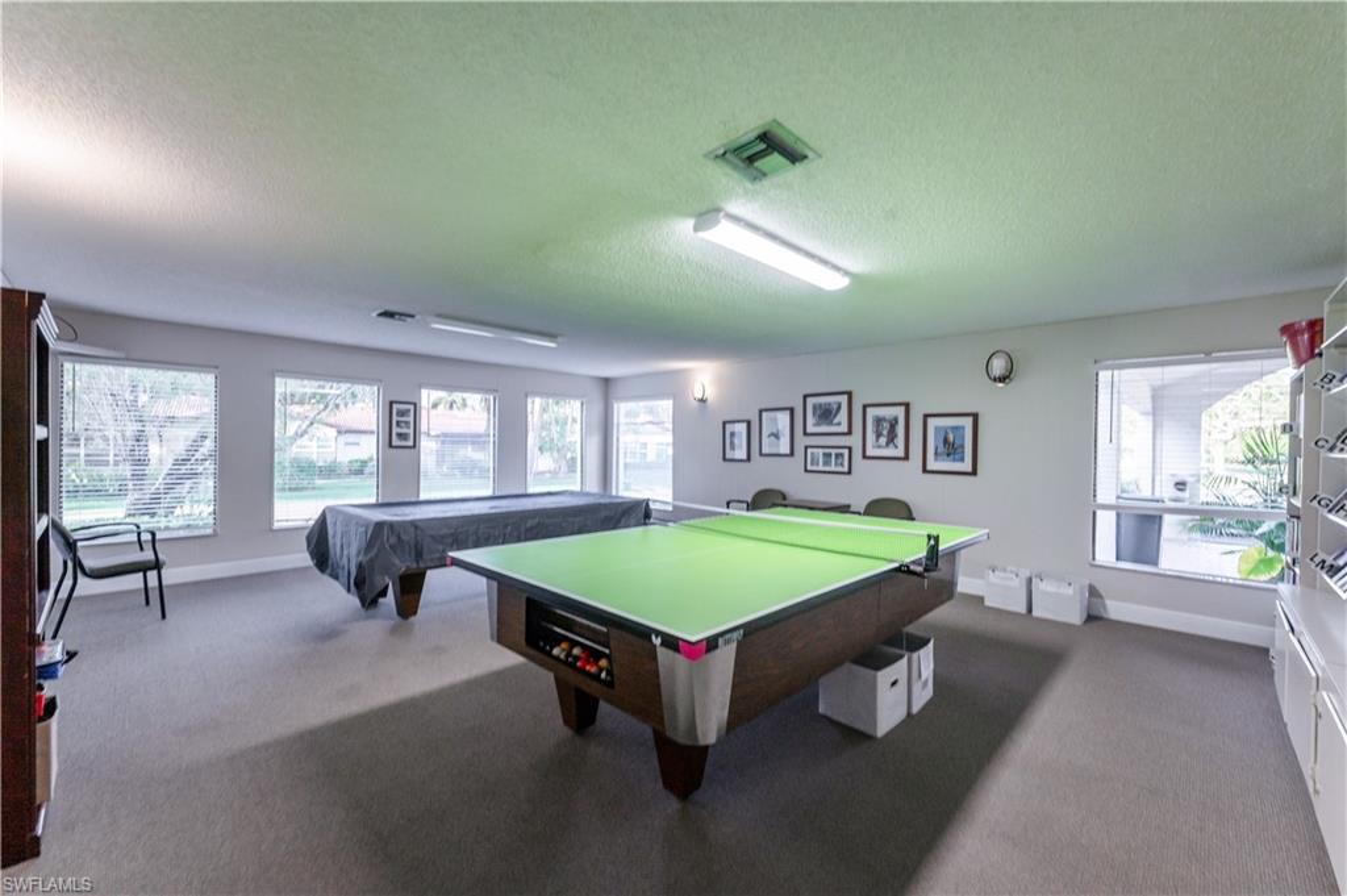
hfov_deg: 104.3
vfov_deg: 81.1
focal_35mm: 14
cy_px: 448
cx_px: 674
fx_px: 523
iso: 200
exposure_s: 1/40
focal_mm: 14
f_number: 8
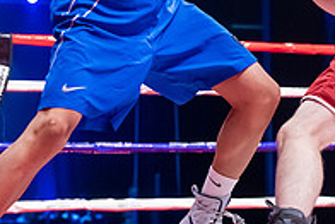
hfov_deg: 16.1
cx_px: 345
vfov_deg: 10.9
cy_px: -38
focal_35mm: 124
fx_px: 1155
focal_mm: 42
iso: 4000
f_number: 2.8
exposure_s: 1/800
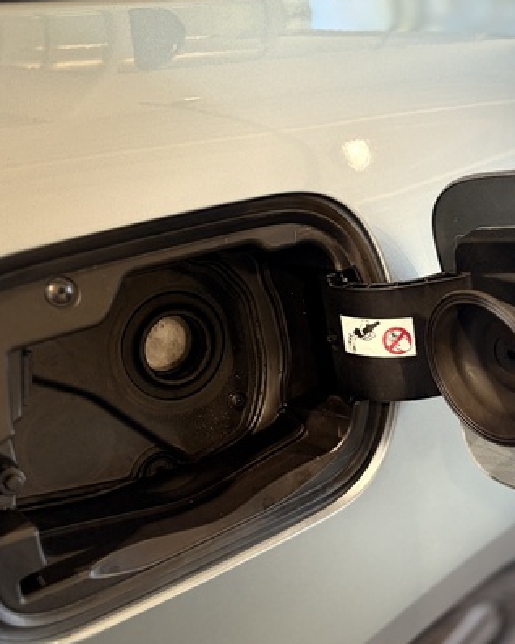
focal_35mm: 51
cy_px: 322
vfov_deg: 36.7
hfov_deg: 29.0
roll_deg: -20.4
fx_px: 972
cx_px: 411
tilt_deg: -39.6
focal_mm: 5.96
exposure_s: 1/50
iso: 160
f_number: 1.6
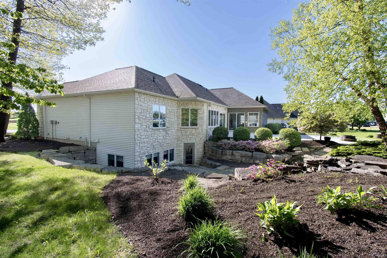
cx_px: 194
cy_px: 129
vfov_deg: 77.3
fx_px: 161
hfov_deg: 100.4
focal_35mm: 15
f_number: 8
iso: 500
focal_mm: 10
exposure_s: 1/640
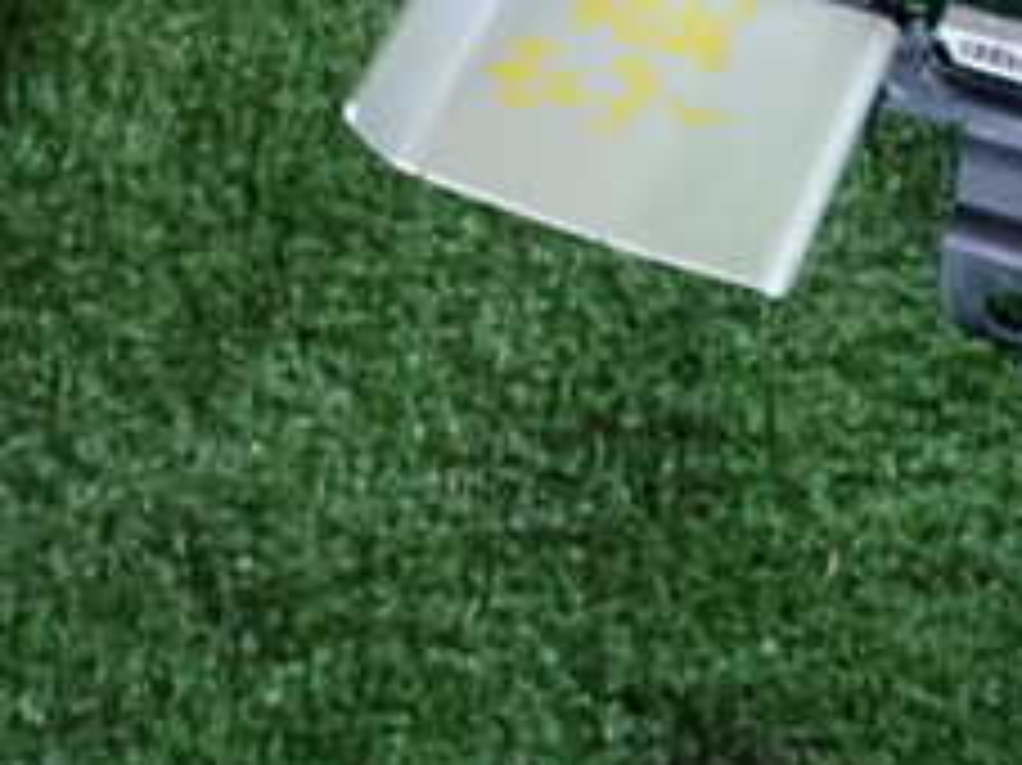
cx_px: 1315
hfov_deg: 25.5
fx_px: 1948
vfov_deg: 20.8
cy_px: -140
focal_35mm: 66
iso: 200
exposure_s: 1/40
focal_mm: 4.5
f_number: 2
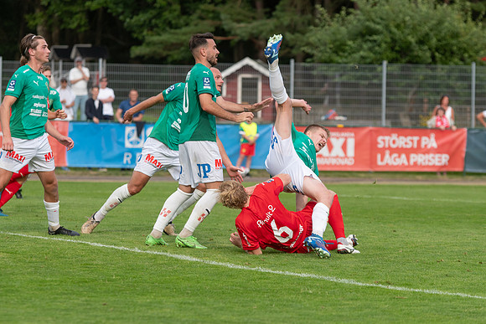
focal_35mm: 225
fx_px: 3038
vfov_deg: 6.1
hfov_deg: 9.1
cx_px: 243
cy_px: 162
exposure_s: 1/1250
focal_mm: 150
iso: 280
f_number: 4
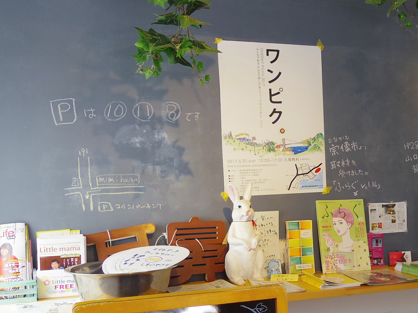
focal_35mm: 51
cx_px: 377
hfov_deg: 35.3
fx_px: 616
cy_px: 207
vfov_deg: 28.4
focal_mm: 5
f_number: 2.8
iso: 200
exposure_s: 1/60
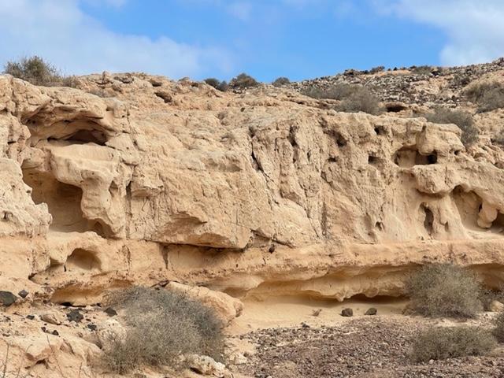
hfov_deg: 30.3
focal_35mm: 64
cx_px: 252
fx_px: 932
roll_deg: -0.3
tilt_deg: +4.2
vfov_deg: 22.9
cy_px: 189
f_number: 2.2
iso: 20
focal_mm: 7.5
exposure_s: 1/1468
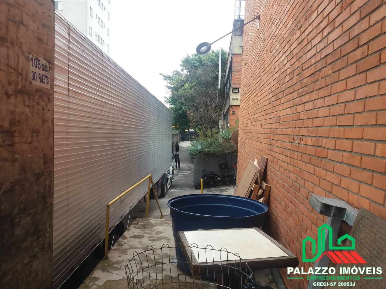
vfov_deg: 49.7
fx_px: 312
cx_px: 193
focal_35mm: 28
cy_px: 144
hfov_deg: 63.4
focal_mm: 3.7
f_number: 1.9
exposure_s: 1/206
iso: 64
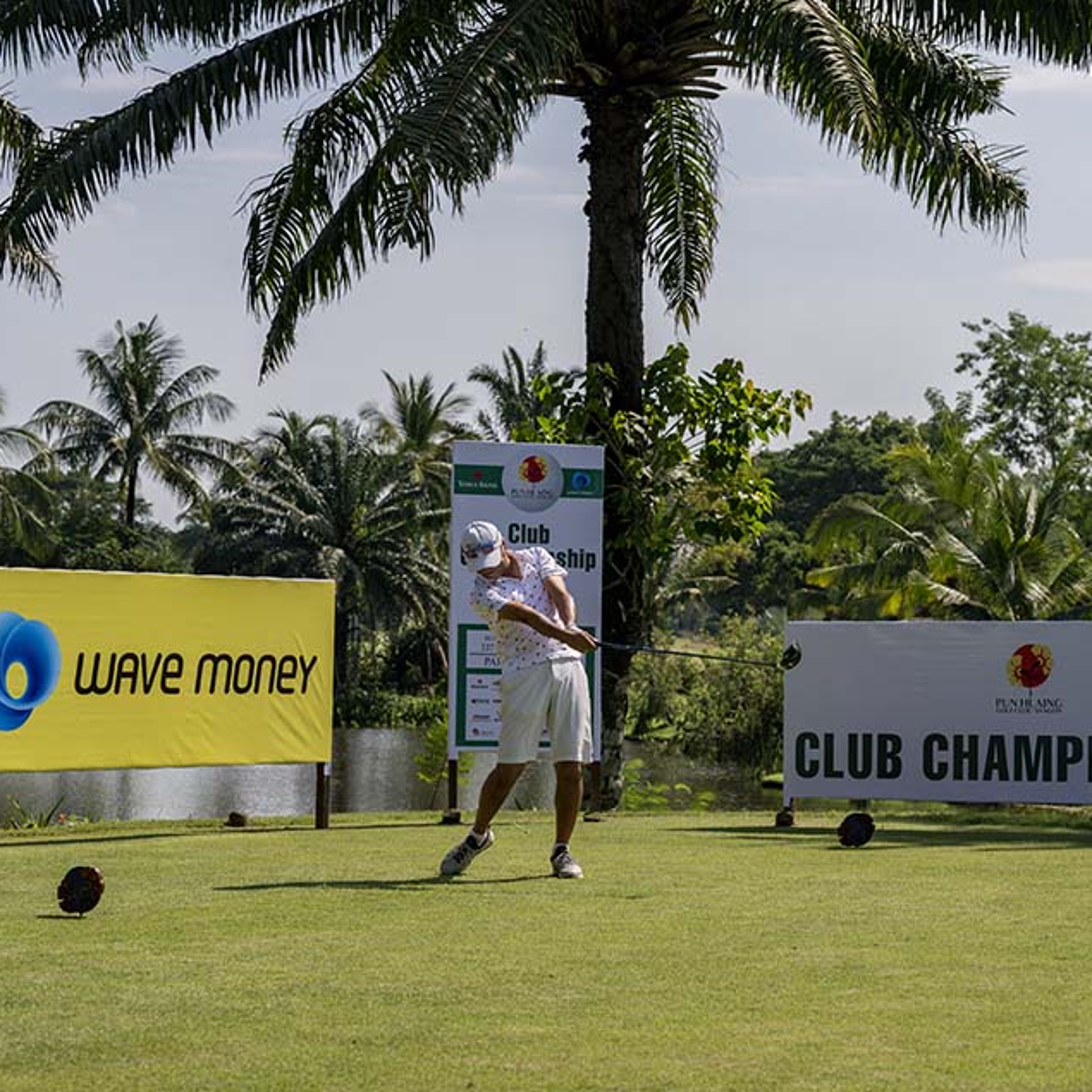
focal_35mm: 95
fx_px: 3391
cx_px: 653
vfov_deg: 18.3
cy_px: 547
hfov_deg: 18.3
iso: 360
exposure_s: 1/2000
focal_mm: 74
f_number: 5.6
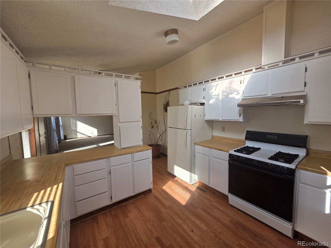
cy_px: 124
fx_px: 124
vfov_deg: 89.9
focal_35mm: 13
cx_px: 166
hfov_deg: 106.2
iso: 40
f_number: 1.9
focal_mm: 2.2
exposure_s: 1/421
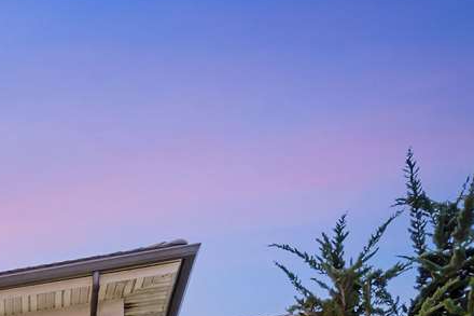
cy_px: 506
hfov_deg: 25.0
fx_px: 763
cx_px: -261
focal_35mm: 58
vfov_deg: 19.6
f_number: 10
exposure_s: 1/40
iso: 400
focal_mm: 17
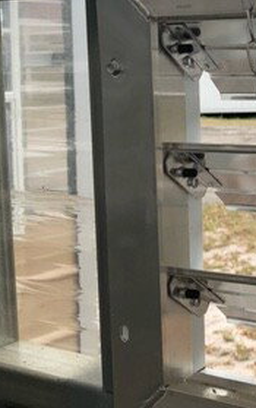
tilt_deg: -5.1
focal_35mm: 68
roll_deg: +0.8
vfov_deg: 29.7
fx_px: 757
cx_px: 320
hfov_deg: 18.1
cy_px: 105
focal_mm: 3.99
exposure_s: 1/1171
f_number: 1.8
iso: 20
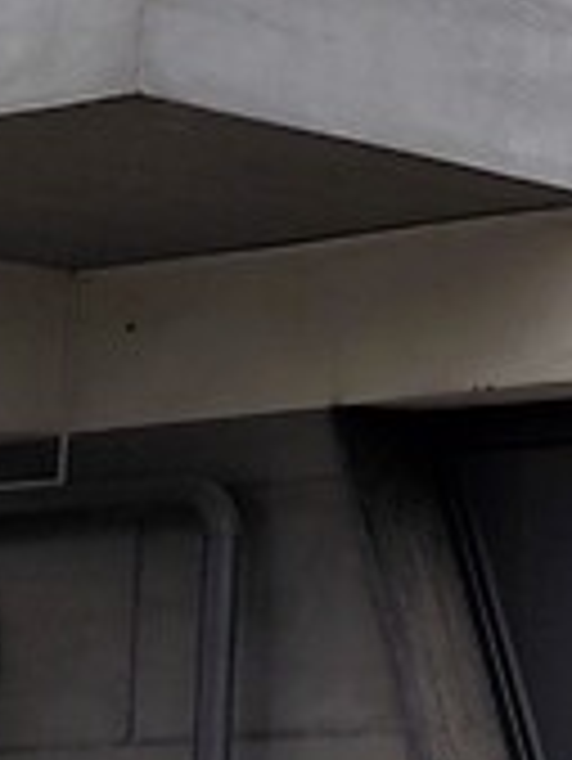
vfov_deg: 13.3
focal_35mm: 139
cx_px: 937
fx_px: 3059
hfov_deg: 10.2
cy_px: -400
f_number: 1.65
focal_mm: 6.14
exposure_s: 1/982
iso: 50
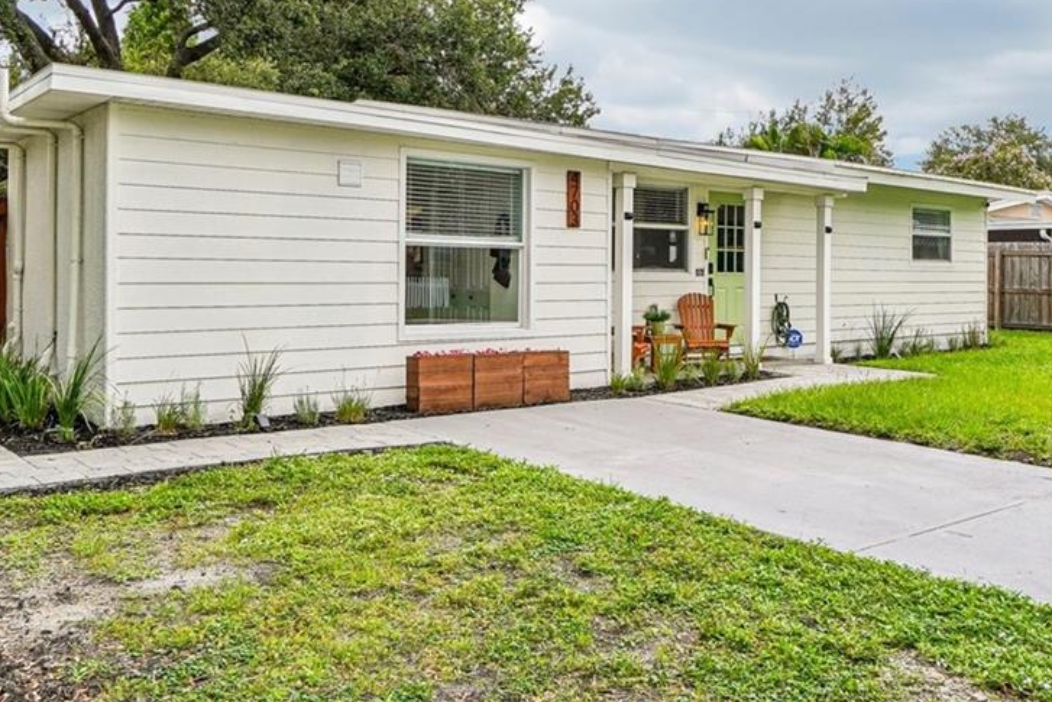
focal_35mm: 33
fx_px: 964
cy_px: 288
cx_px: 700
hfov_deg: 56.0
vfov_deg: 39.8
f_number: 8
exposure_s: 1/250
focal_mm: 10
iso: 100
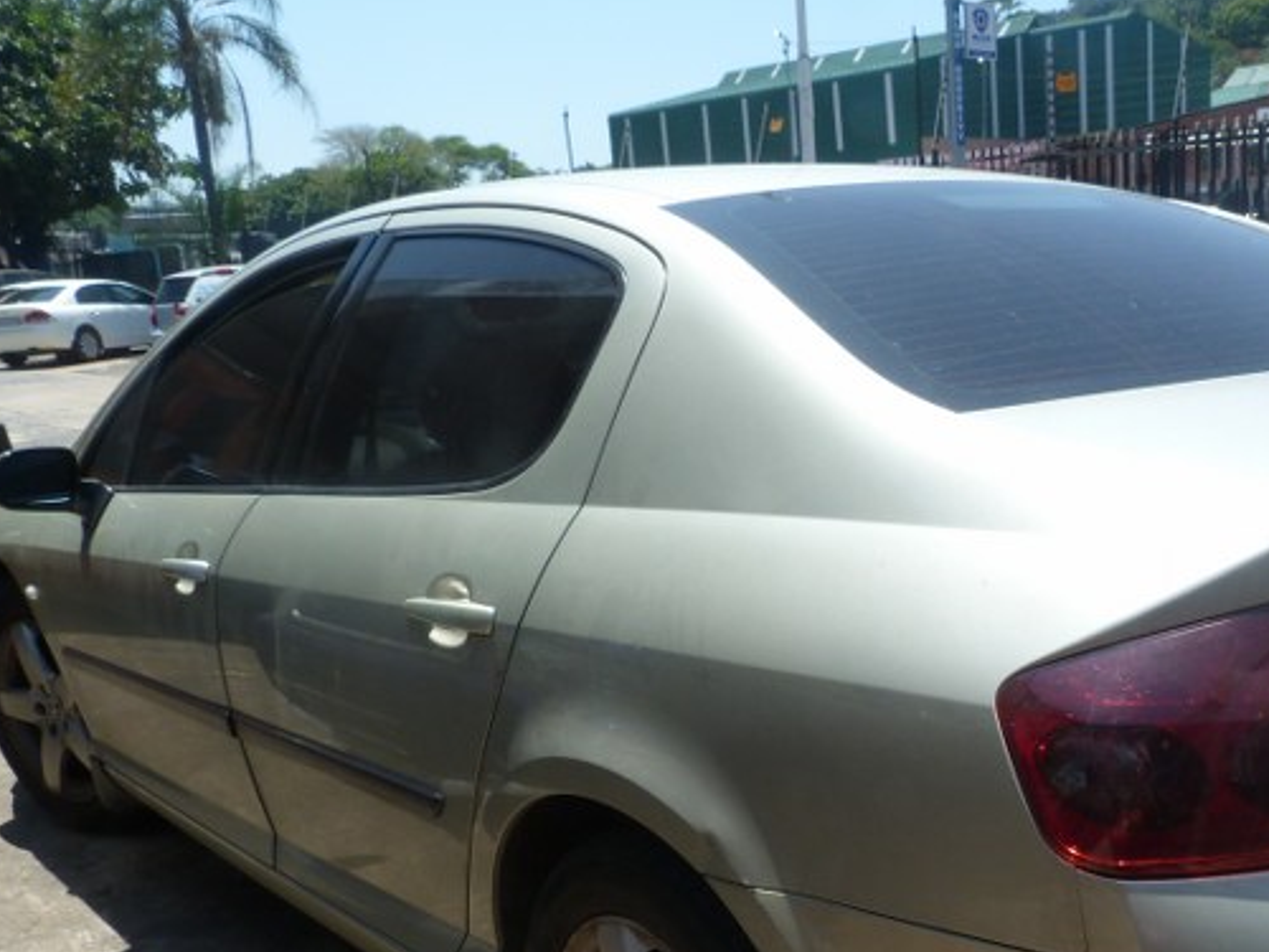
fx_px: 1466
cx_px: 934
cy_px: 721
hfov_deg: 45.4
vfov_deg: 35.1
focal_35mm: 40
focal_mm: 4.5
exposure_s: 1/200
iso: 80
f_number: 5.6
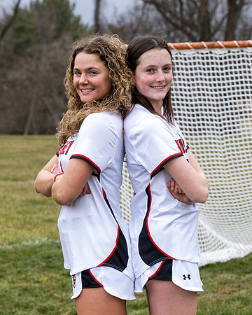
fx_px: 1300
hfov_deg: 11.0
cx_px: 185
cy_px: 168
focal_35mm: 139
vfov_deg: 13.8
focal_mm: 80
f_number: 5.6
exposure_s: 1/250
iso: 200
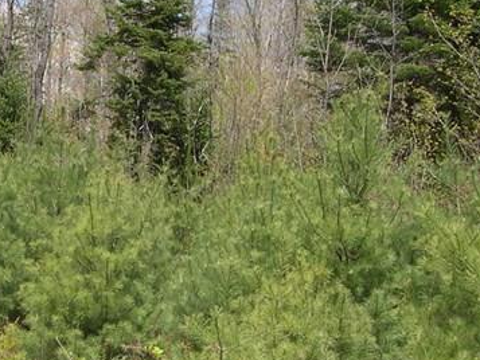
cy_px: 271
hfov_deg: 17.2
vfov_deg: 13.5
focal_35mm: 109
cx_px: -104
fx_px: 1512
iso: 100
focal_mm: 8
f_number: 7.6
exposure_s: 1/141
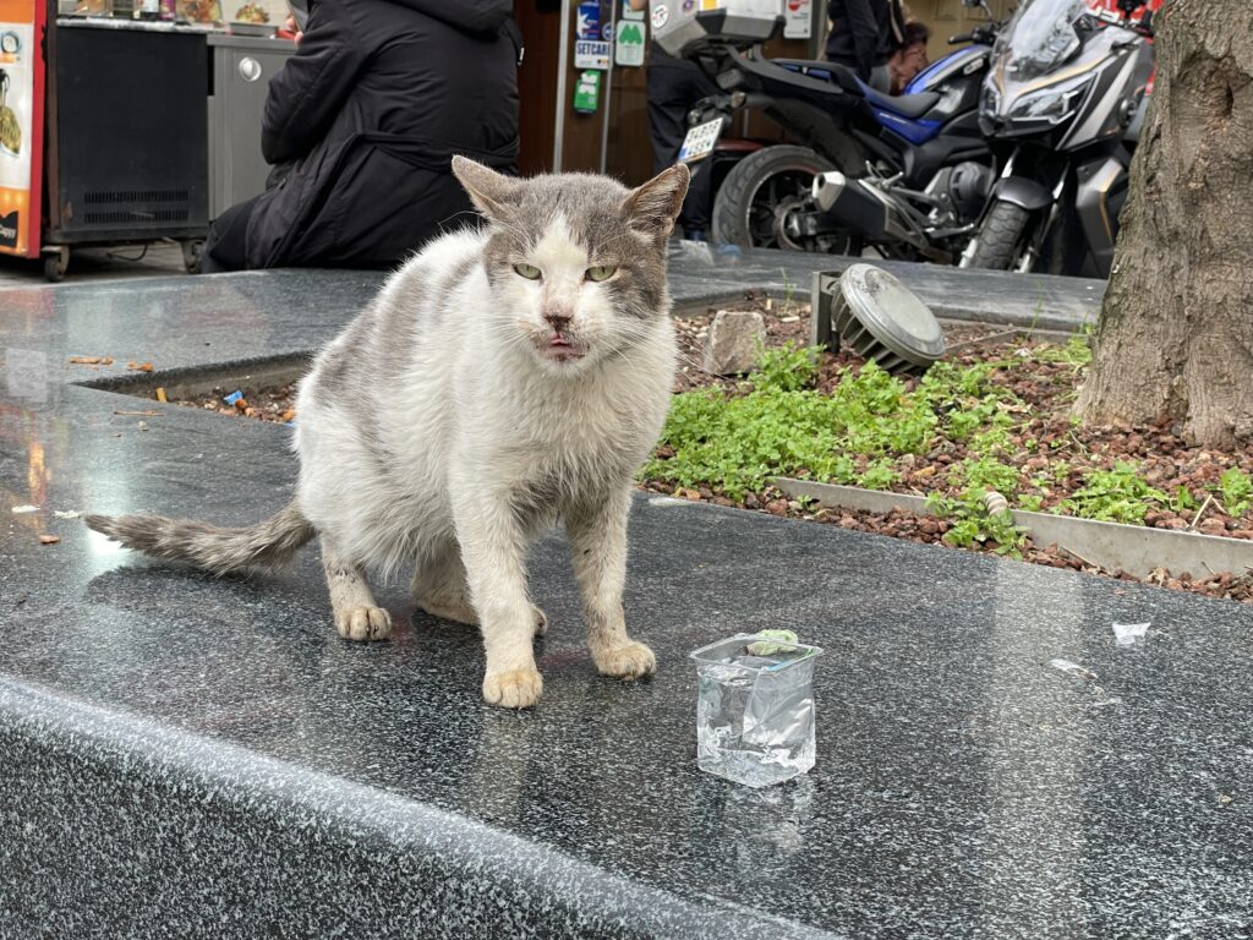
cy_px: 470
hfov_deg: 36.8
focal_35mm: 52
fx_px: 1882
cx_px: 626
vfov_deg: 28.0
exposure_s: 1/99
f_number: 2
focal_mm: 6
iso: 32
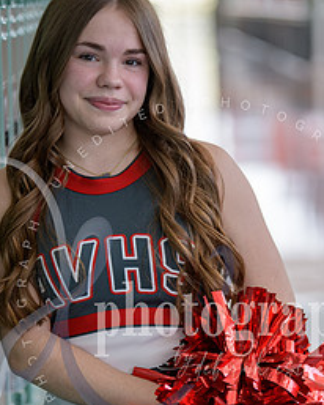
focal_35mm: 197
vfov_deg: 9.8
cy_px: 290
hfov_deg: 7.9
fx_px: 2359
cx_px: 184
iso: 250
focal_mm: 120
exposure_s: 1/125
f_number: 2.8
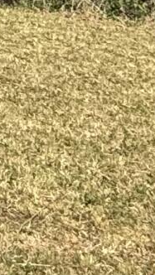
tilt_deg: +1.8
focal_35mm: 138
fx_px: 1007
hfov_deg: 7.1
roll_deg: +0.1
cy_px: -268
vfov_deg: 13.4
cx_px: -420
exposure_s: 1/1534
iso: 50
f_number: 2.2
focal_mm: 2.22
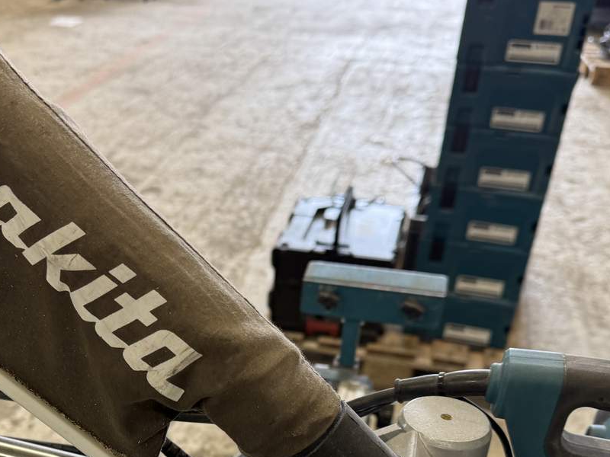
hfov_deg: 38.6
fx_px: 846
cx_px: 149
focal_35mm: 48
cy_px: 407
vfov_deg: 29.1
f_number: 1.78
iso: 125
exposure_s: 1/121
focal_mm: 6.76
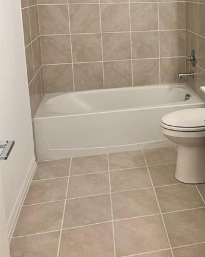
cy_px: 47
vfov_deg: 39.4
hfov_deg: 32.3
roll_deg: +1.0
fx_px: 342
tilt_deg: -9.8
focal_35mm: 45
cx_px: 170
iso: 80
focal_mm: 5.7
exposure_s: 1/120
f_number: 1.5
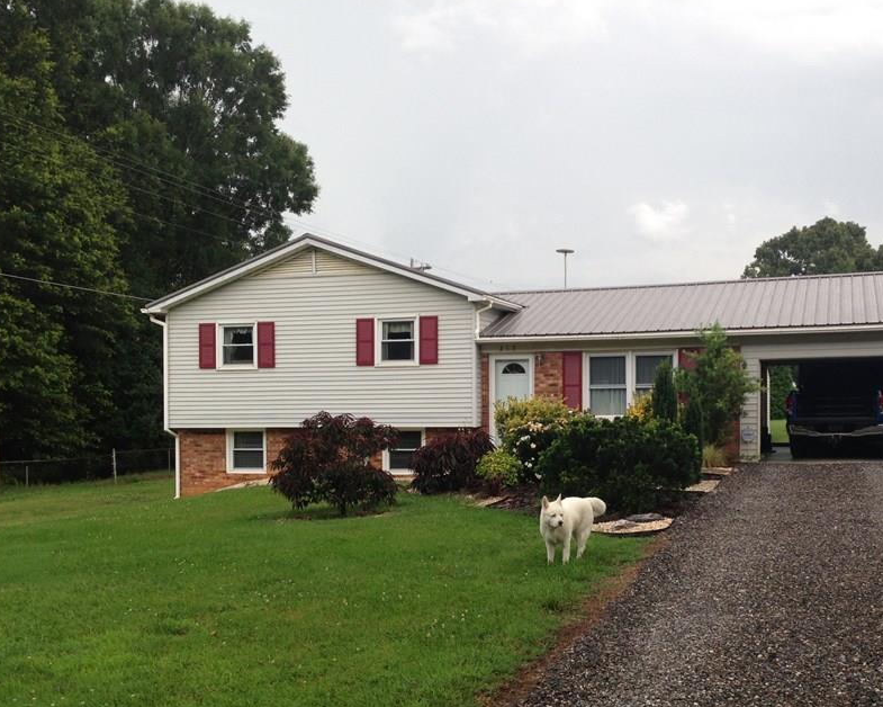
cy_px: 421
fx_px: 1098
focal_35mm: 42
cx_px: 528
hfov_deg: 43.6
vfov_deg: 35.6
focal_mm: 4.13
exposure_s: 1/221
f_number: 2.4
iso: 50
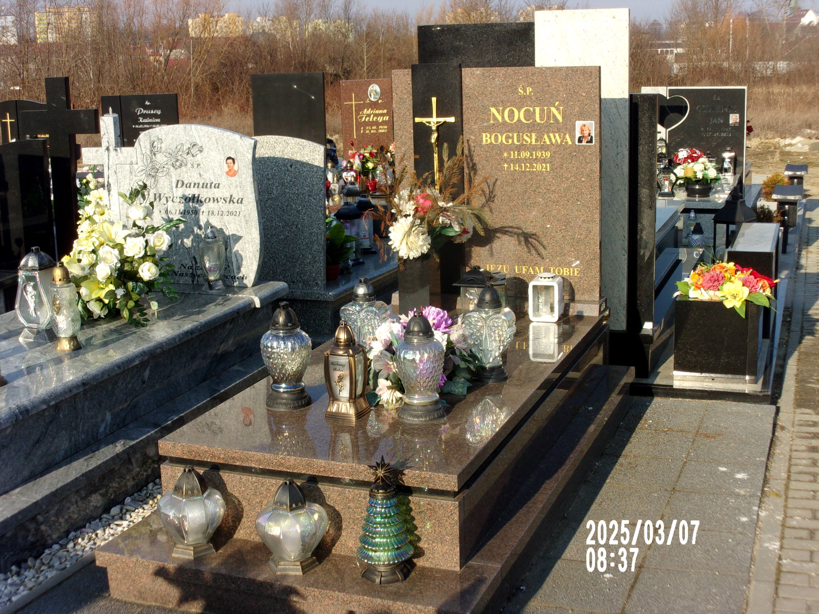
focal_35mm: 53
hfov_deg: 36.2
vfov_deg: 27.5
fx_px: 1254
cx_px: 410
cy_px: 307
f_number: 13.1
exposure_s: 1/52
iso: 80
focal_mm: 9.5
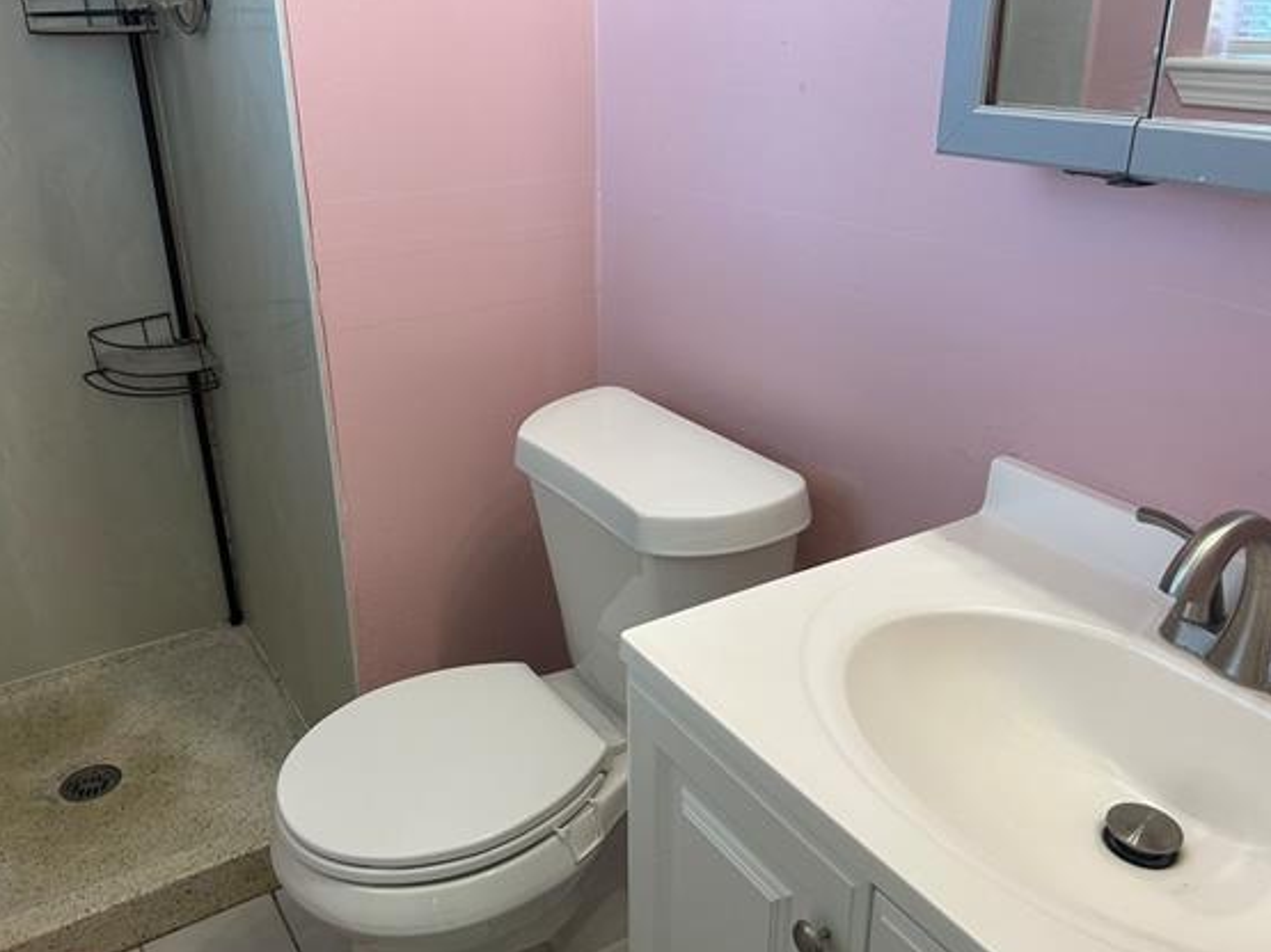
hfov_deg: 59.9
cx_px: 579
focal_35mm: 30
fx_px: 1101
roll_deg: +1.5
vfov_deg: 46.8
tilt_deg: -23.2
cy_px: 462
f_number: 1.5
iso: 100
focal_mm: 5.7
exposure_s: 1/120
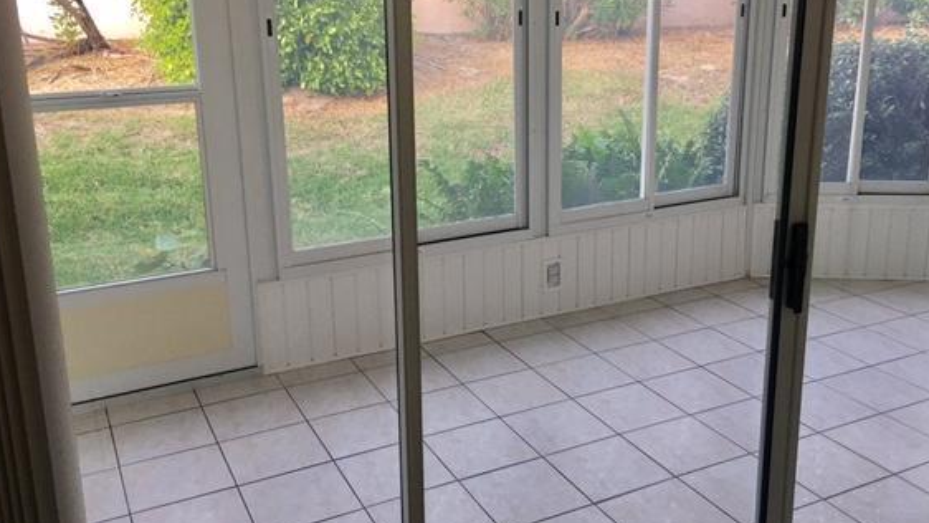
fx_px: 887
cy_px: 202
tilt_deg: -14.0
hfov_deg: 55.2
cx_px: 509
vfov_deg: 32.7
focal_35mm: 36
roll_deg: -0.5
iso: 32
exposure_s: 1/30
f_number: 2.2
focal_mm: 4.15
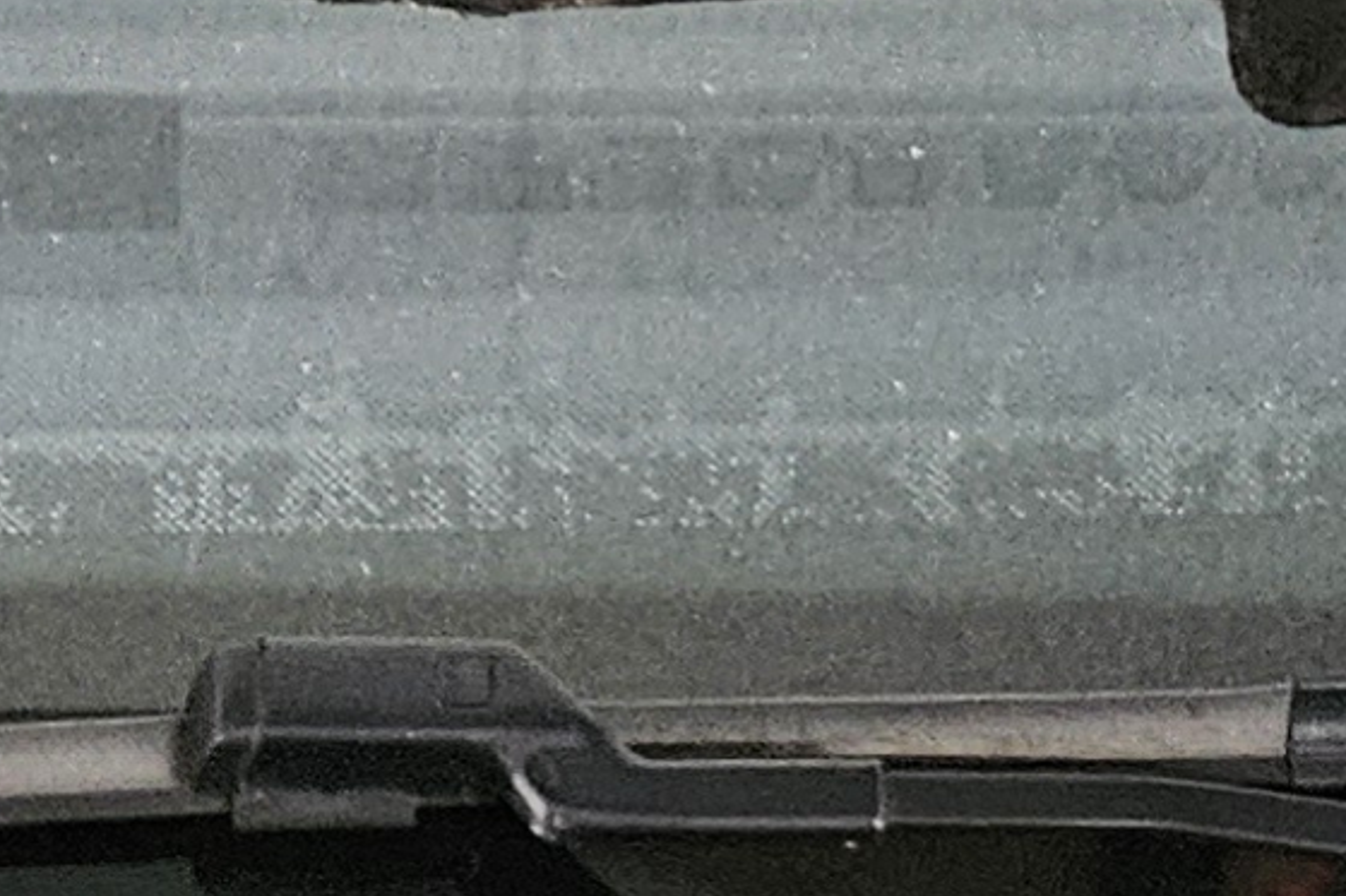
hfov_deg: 11.9
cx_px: 77
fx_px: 6391
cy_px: 3272
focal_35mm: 171
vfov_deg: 6.7
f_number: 1.8
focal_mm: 5.4
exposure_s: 1/24
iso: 800
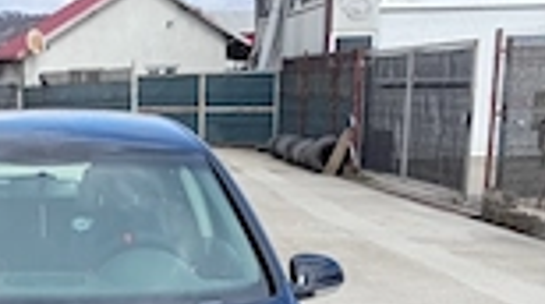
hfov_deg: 28.3
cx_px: 21
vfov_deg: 16.0
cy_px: 398
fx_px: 1024
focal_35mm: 71
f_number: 1.8
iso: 100
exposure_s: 1/1063
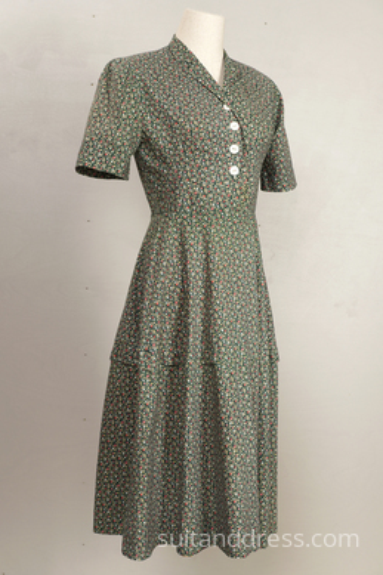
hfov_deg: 28.1
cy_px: 288
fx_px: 767
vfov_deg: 41.1
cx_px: 192
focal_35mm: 48
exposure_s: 1/13
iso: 200
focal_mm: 32
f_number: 6.3
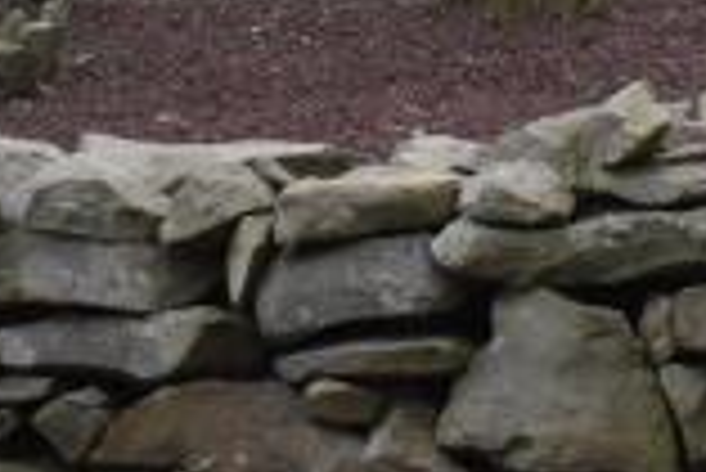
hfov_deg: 8.3
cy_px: -526
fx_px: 4848
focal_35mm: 247
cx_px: 755
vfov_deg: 5.4
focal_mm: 36
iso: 1100
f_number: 4.8
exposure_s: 1/500
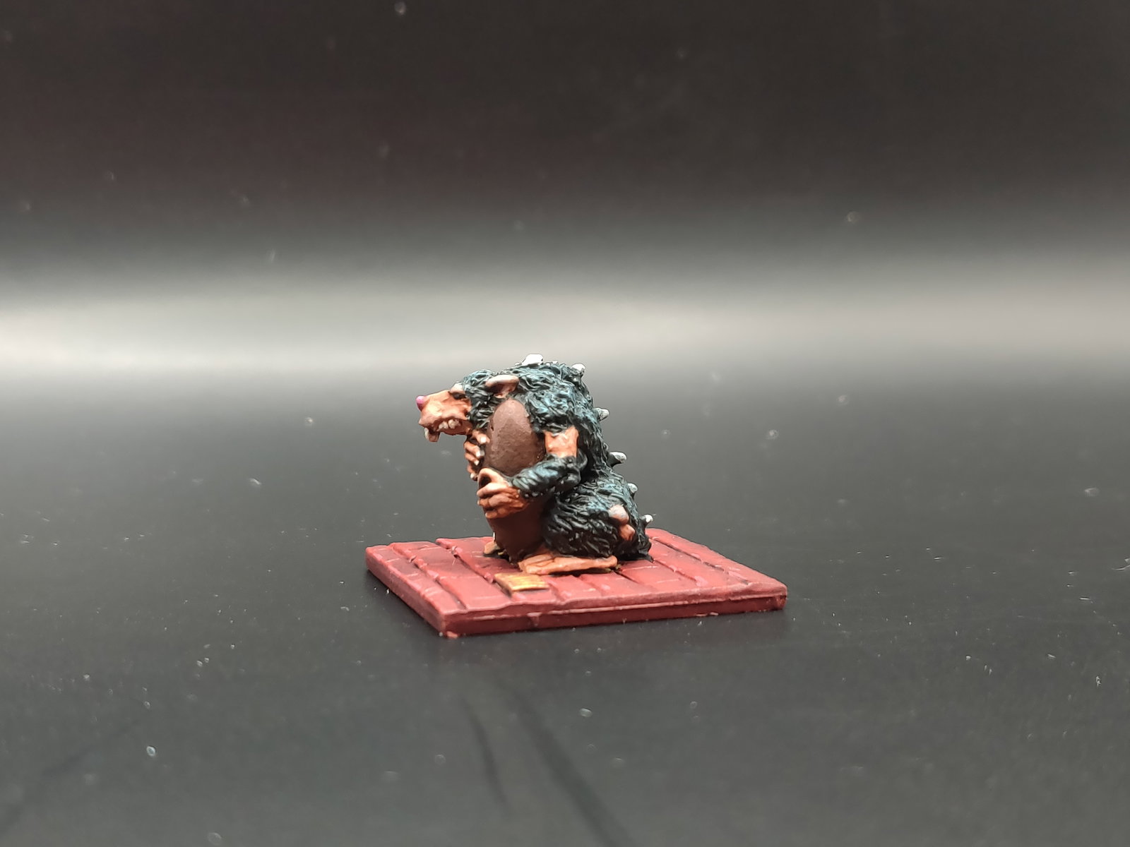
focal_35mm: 25
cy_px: 424
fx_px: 816
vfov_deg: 54.9
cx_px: 565
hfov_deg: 69.4
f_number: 1.7
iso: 400
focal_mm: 4.25
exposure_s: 1/33
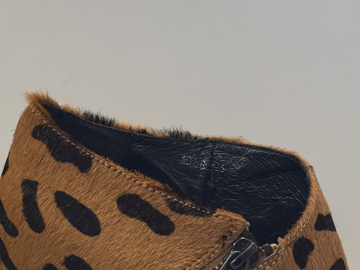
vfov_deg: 21.4
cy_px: 250
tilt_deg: -12.9
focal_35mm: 67
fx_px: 697
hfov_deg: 28.8
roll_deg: -1.4
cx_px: 237
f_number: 2.2
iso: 50
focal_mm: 4.15
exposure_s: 1/33
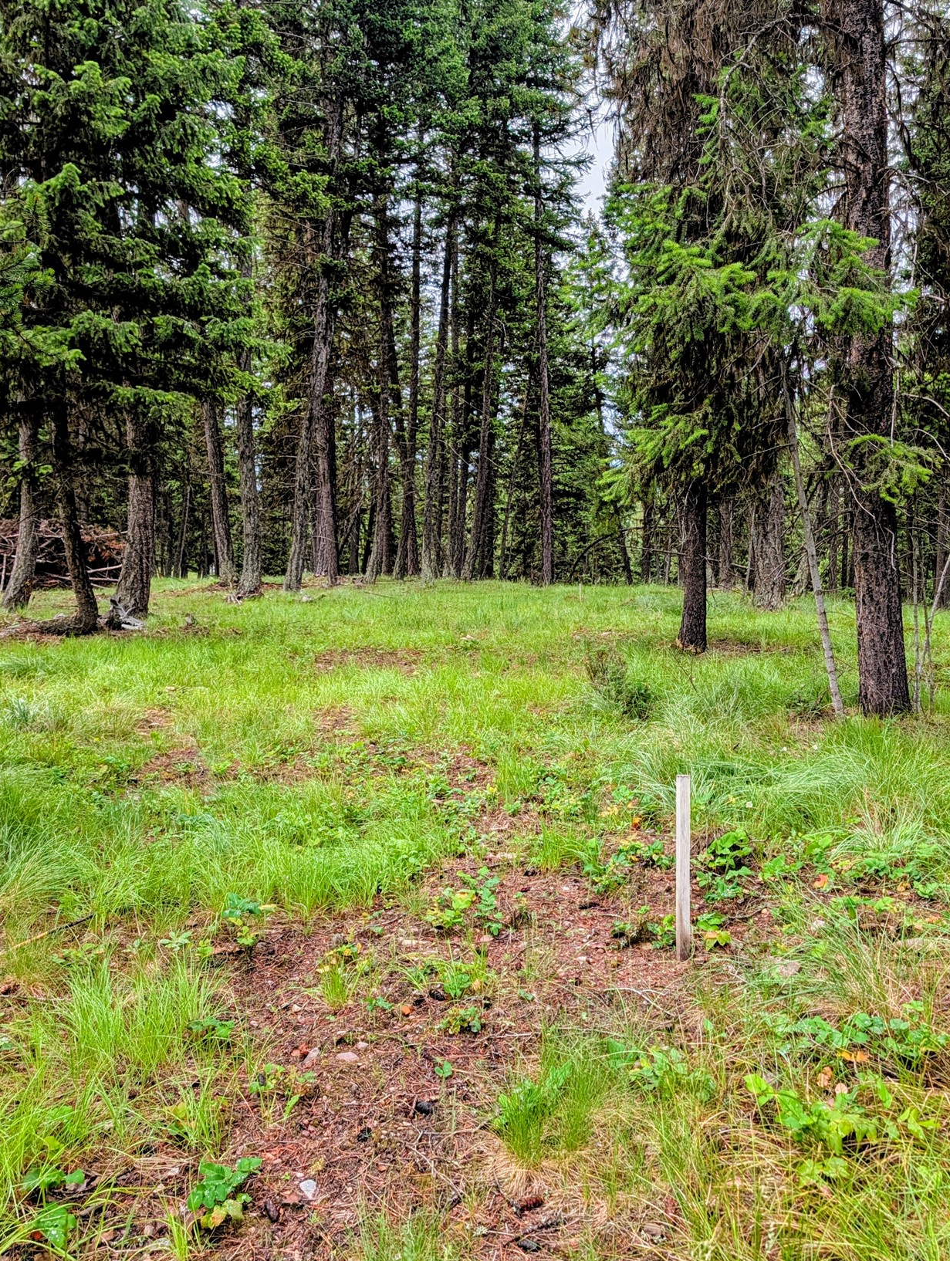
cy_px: 554
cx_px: 581
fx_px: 1095
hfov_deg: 46.6
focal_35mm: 30
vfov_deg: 59.7
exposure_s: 1/766
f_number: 1.68
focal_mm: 6.9
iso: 23
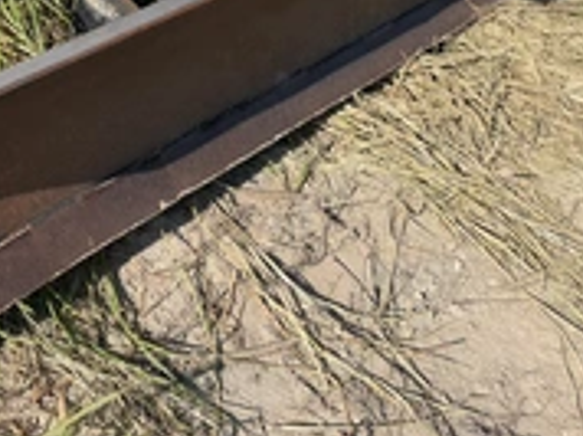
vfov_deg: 26.0
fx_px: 908
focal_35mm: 54
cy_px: 30
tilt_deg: -36.3
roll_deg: -0.2
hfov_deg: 32.6
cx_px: -7
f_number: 1.78
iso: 80
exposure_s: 1/3759
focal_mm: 6.76
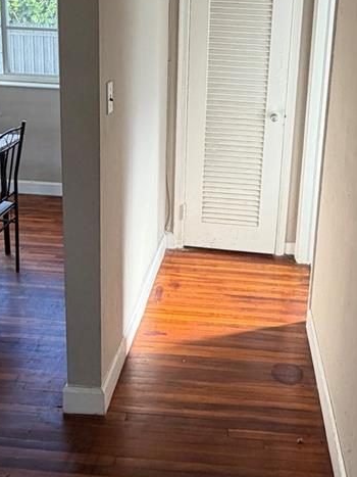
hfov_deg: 39.3
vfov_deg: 49.5
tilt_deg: -10.3
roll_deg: -2.4
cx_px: 233
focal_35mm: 36
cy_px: 126
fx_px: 495
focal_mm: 2.22
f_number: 2.2
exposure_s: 1/121
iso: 125
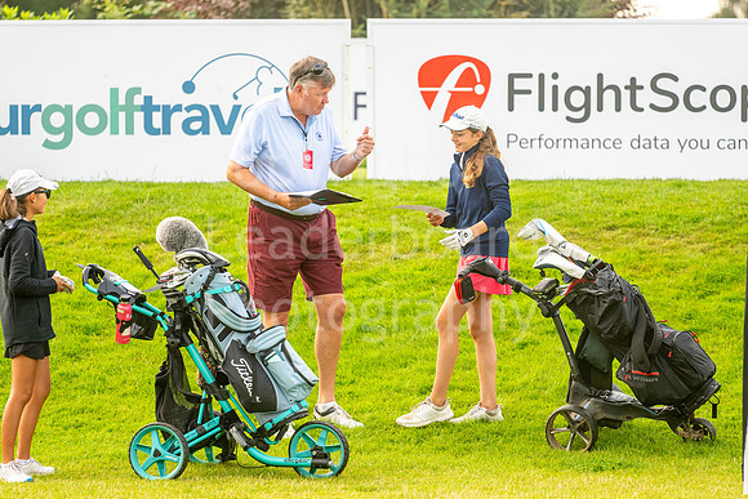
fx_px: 6234
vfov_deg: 4.6
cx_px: 374
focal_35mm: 300
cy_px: 250
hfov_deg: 6.9
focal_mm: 300
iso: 640
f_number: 4
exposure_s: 1/800
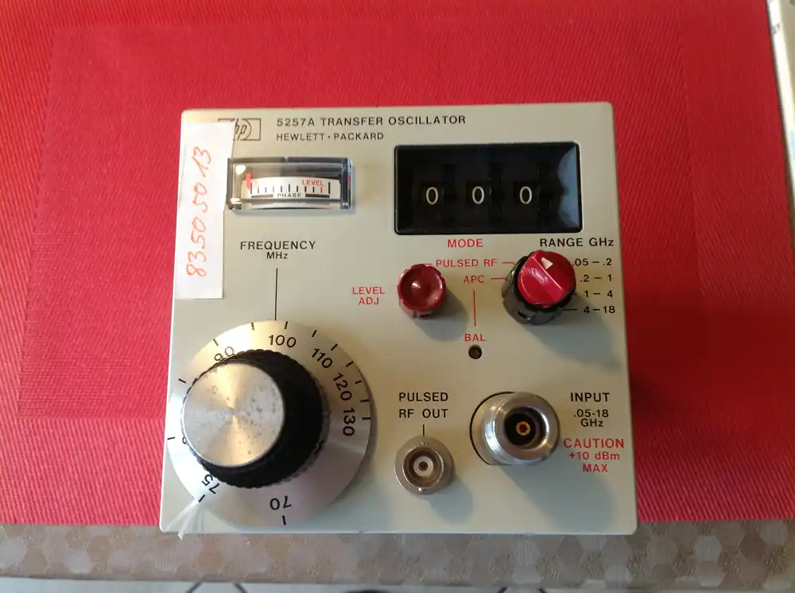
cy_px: 296
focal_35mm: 35
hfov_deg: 52.7
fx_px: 802
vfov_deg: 40.6
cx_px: 398
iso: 64
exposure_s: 1/24
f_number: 2.4
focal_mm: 4.28
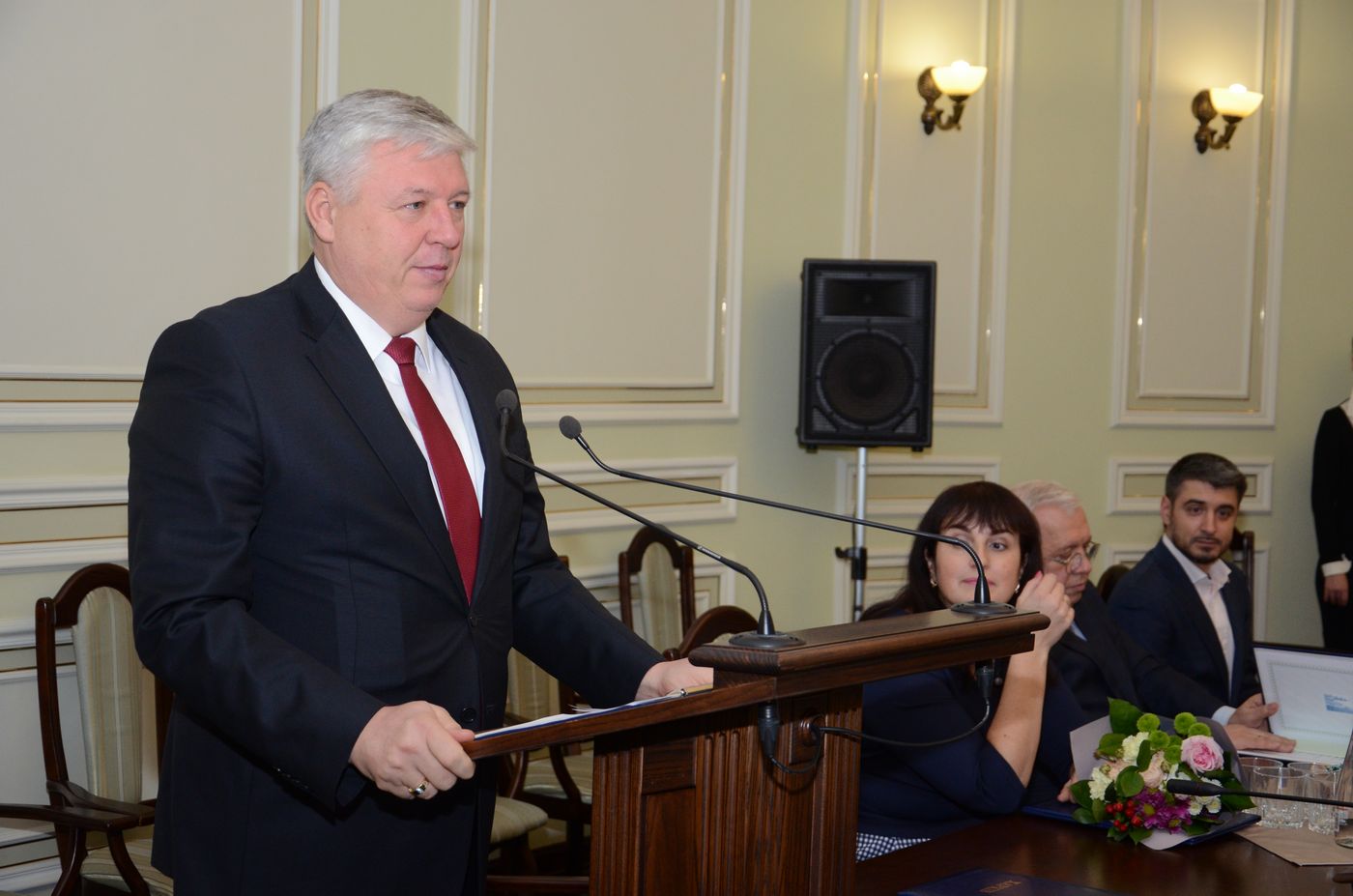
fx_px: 1969
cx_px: 676
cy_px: 448
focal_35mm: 52
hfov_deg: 37.9
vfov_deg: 25.6
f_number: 4.5
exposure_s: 1/200
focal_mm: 35
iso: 1000
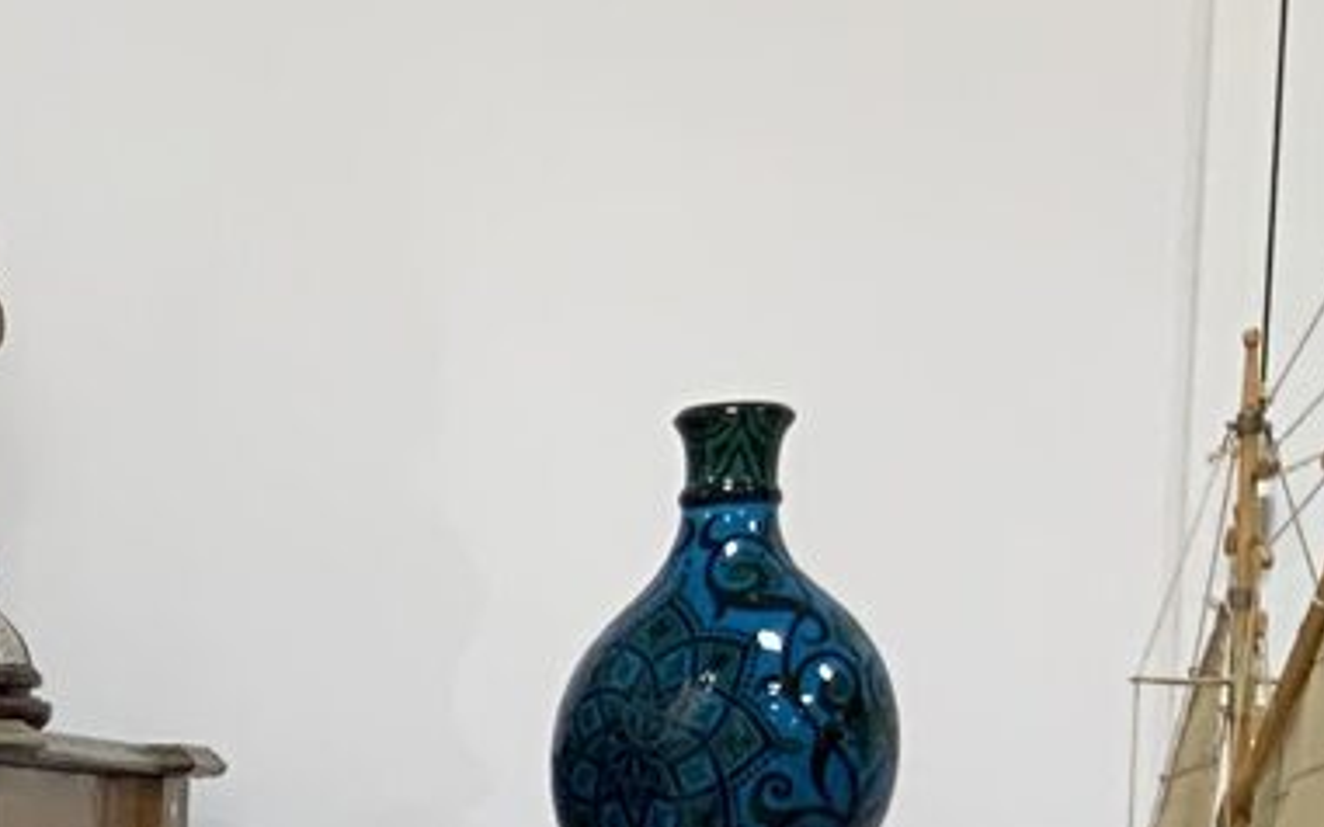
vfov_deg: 9.4
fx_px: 4654
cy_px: 1713
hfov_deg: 14.8
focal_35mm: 129
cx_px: -765
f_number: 1.8
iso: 100
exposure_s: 1/60
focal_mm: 3
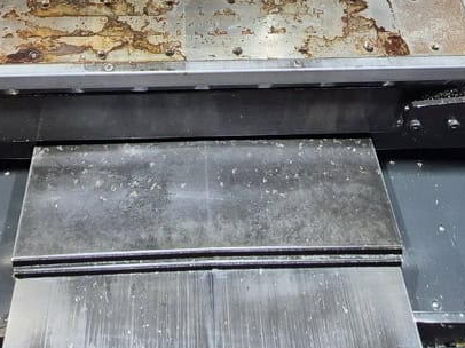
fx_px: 550
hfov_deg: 45.6
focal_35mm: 41
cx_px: 195
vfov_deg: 29.1
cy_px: -93
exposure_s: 1/60
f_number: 2.2
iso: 100
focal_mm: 1.7
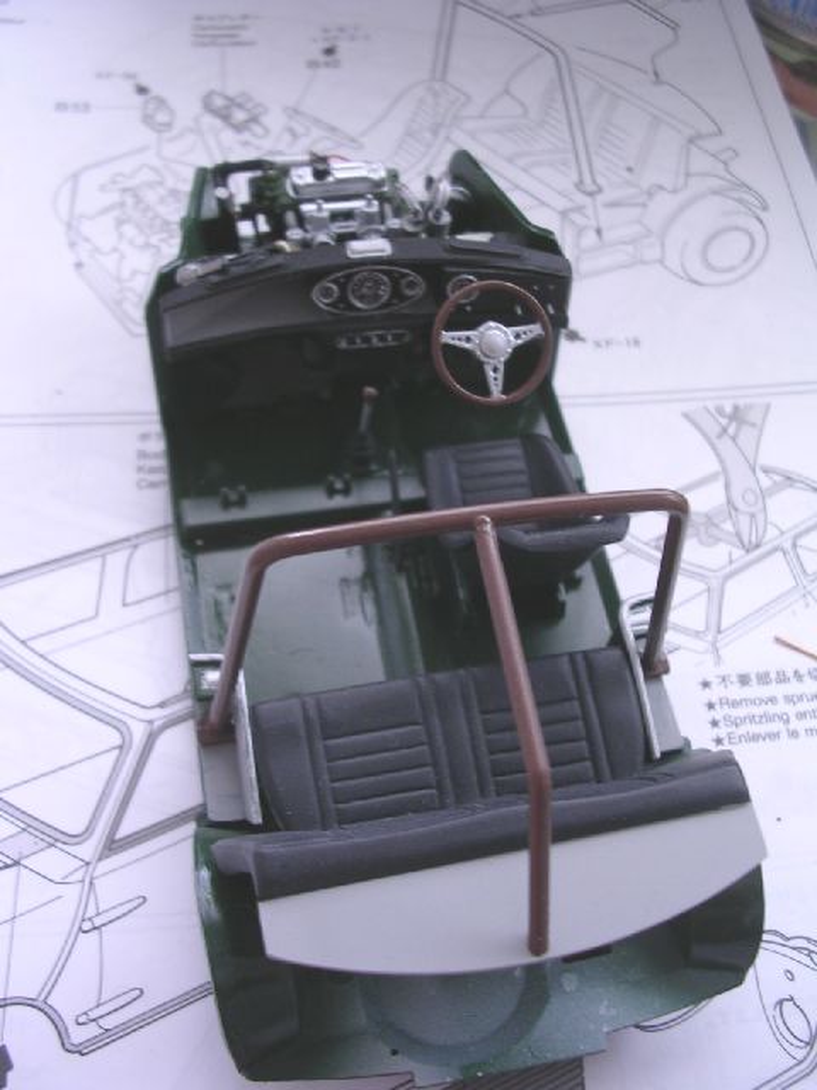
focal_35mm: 38
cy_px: 545
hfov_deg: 37.7
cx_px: 408
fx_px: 1196
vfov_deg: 49.0
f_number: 2.8
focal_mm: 5.8
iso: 100
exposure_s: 1/13.3
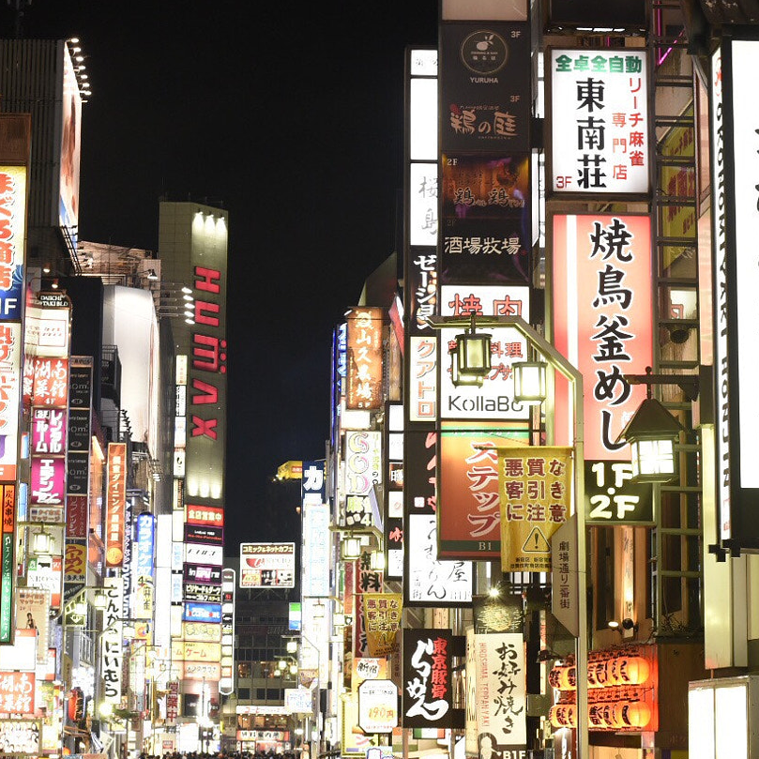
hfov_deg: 20.6
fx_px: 2084
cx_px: 235
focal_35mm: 84
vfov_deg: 20.6
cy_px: 378
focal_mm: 50
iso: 1600
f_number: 6.3
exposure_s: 1/50
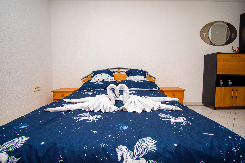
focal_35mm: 18
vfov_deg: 67.4
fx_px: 122
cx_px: 122
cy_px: 82
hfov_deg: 90.0
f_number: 4.8
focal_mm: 12
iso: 100
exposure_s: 1/30
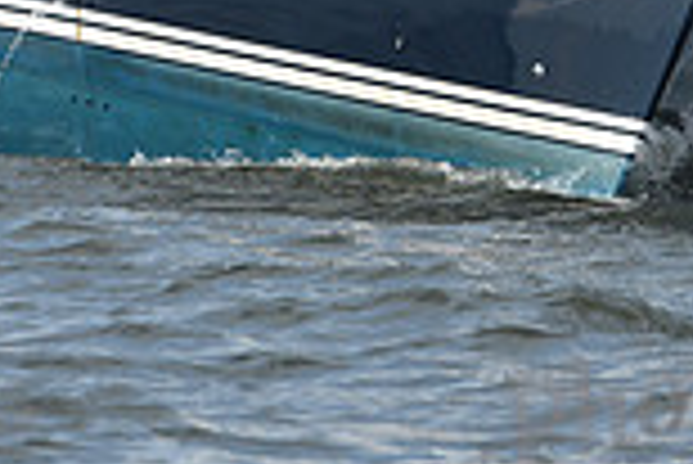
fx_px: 14143
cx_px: 274
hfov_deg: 2.8
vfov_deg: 1.9
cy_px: -273
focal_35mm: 734
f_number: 8
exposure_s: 1/1600
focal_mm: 195
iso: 320
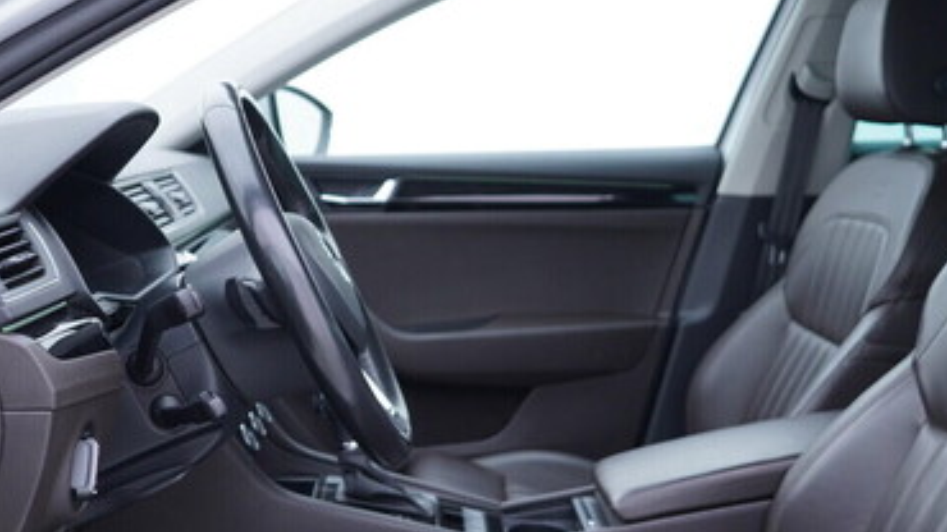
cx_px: 448
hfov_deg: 37.2
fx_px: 1406
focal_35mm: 56
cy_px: 347
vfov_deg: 21.4
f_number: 2.8
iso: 160
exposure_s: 1/40
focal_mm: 24
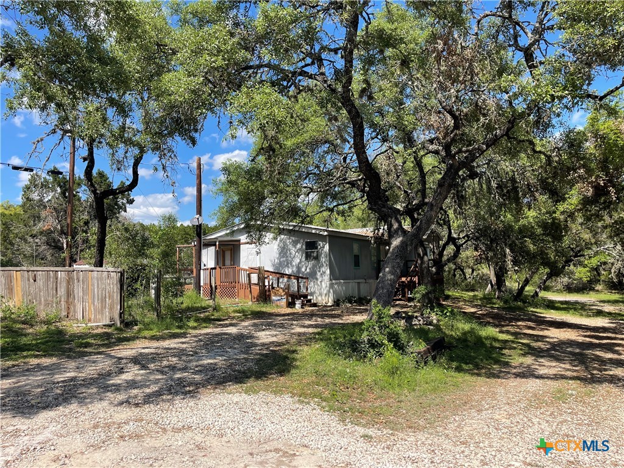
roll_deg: +2.0
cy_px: 234
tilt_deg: +3.1
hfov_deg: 67.3
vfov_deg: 53.1
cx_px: 312
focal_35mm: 26
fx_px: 469
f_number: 1.6
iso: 32
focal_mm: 5.1
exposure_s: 1/2049
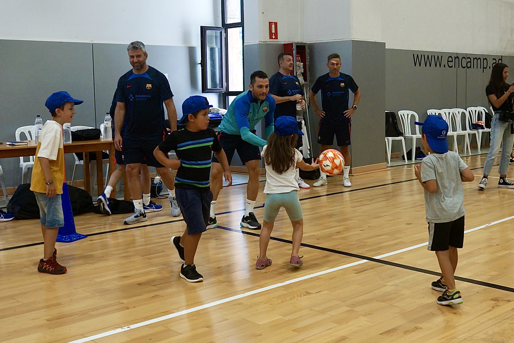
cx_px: 257
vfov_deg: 43.6
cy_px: 172
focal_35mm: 30
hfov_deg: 61.9
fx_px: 428
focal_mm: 20
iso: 320
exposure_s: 1/160
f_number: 4
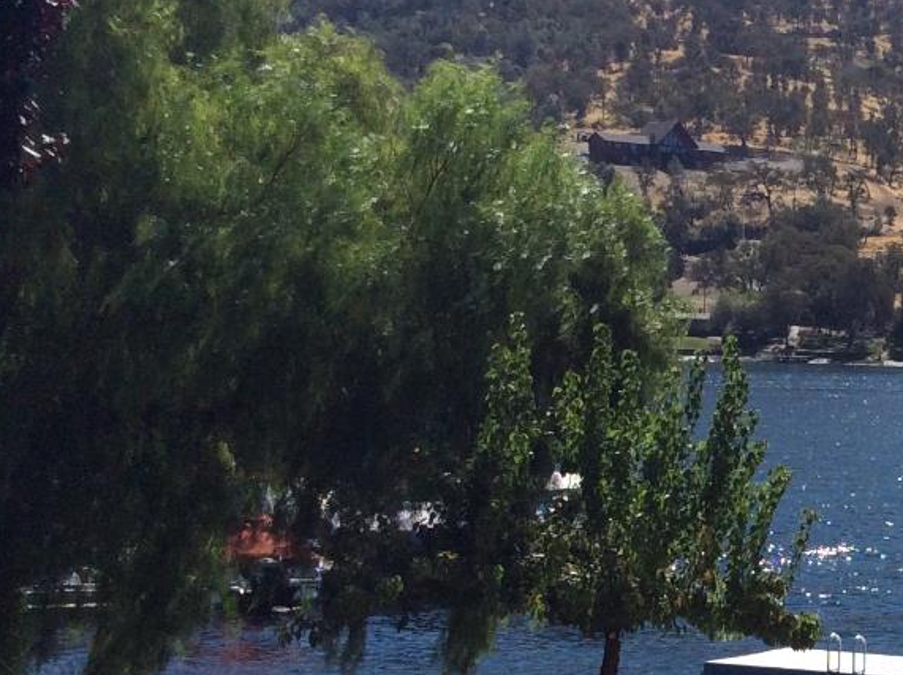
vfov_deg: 17.4
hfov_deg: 21.2
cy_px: 514
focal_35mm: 84
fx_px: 2189
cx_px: 1169
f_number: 2.4
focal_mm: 3.3
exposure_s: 1/2119
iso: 32
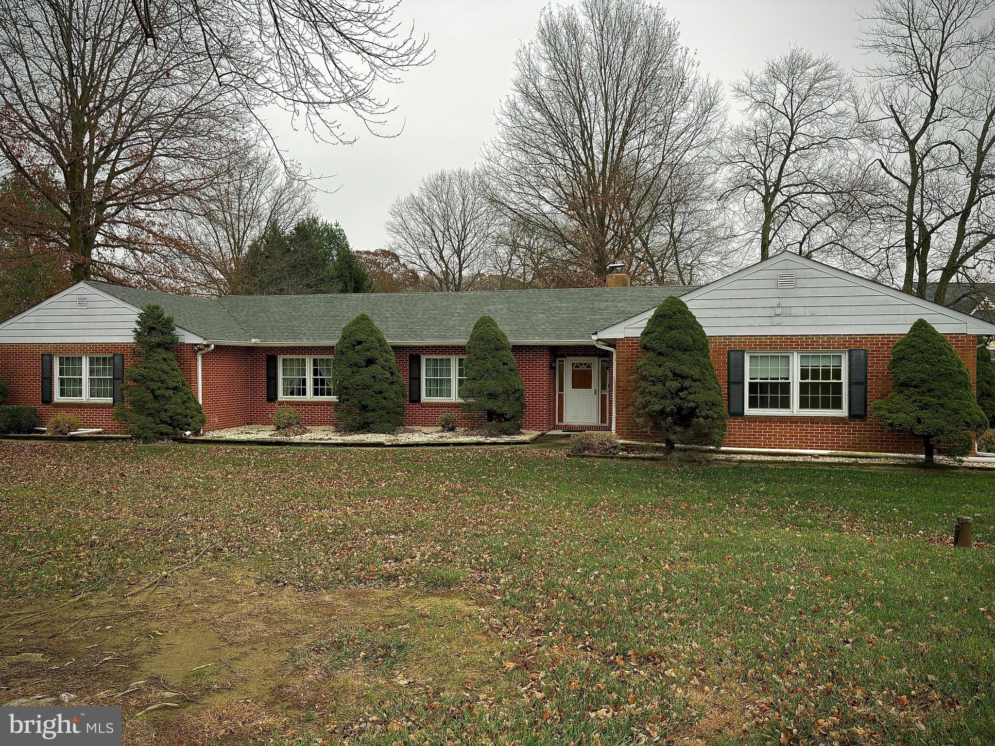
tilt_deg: +0.9
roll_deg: -0.7
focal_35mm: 26
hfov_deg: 67.3
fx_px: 747
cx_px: 498
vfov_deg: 53.1
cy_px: 373
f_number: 1.6
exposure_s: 1/481
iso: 50
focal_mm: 5.96
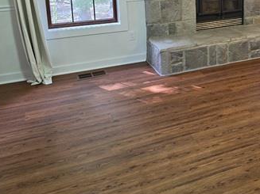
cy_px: 11
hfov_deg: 39.7
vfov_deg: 30.4
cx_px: 223
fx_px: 338
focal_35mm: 45
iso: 100
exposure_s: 1/120
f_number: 1.4
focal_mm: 6.5
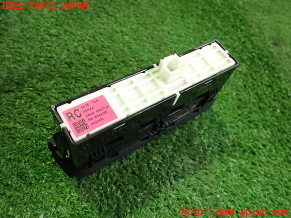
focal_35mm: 30
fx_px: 252
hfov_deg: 60.0
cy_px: 109
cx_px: 146
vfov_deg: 46.8
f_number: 2.3
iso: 800
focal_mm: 5.4
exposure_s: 1/60
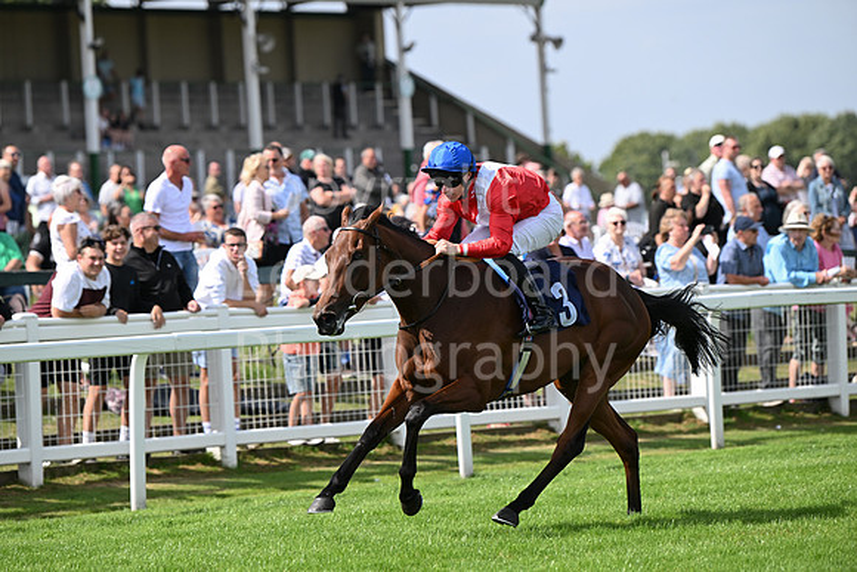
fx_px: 4762
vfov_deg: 6.9
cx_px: 428
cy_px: 286
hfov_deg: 10.3
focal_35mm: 200
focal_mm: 200
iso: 400
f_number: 4.5
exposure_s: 1/2500
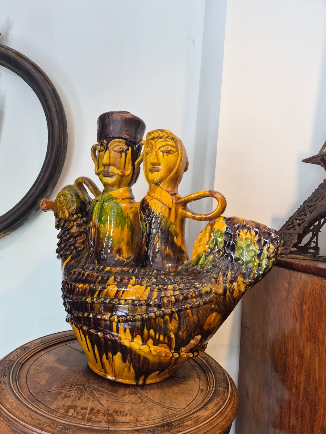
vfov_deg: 73.9
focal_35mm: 23
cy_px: 217
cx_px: 163
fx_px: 289
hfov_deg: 58.9
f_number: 1.8
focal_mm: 5.4
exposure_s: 1/100
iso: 100
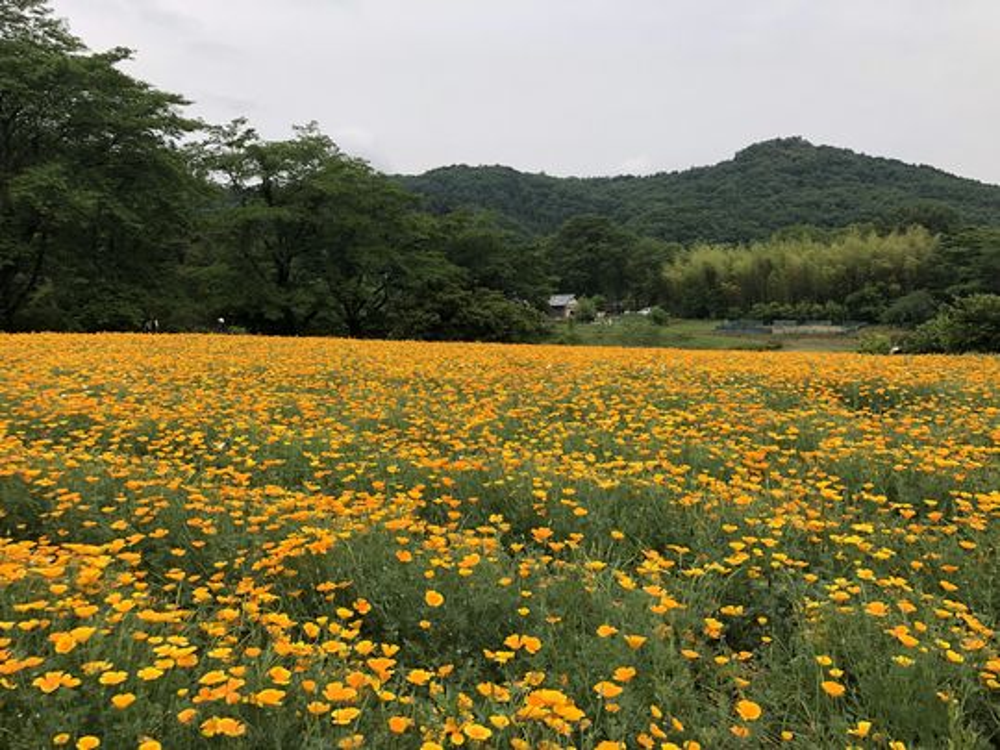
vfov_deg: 49.7
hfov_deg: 63.4
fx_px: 809
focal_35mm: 28
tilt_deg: -4.5
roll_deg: +2.3
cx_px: 500
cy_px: 375
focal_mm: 3.99
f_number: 1.8
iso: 20
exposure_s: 1/1230
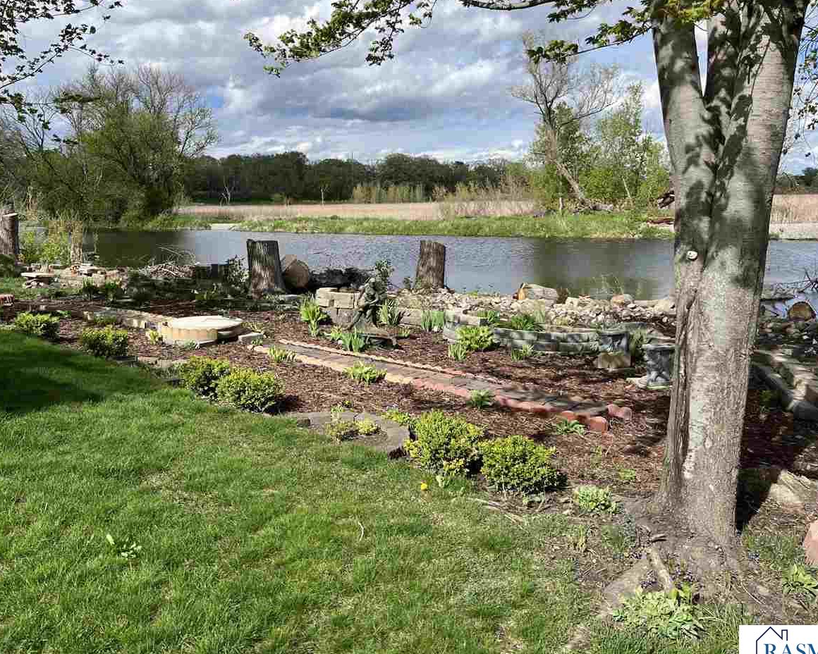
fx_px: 678
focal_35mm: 28
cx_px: 376
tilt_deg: -10.6
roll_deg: +1.7
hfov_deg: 62.1
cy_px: 322
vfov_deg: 51.5
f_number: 1.6
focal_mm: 5.1
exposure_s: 1/2632
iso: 50
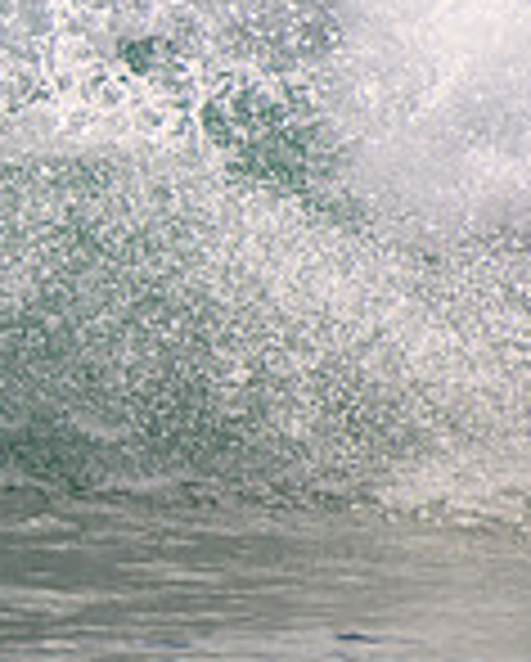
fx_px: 39933
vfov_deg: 0.9
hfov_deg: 0.8
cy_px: 125
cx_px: -1077
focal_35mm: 2037
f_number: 5.6
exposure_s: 1/2000
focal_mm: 400
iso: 180
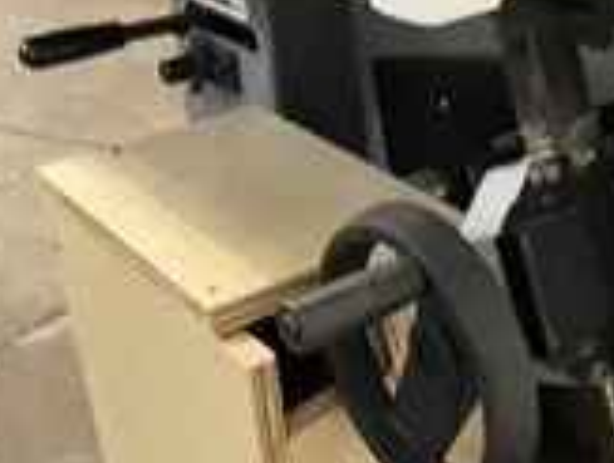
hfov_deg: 27.3
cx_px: 365
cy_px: 459
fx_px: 1262
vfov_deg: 20.2
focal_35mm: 71
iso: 500
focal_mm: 3
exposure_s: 1/30
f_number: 1.8
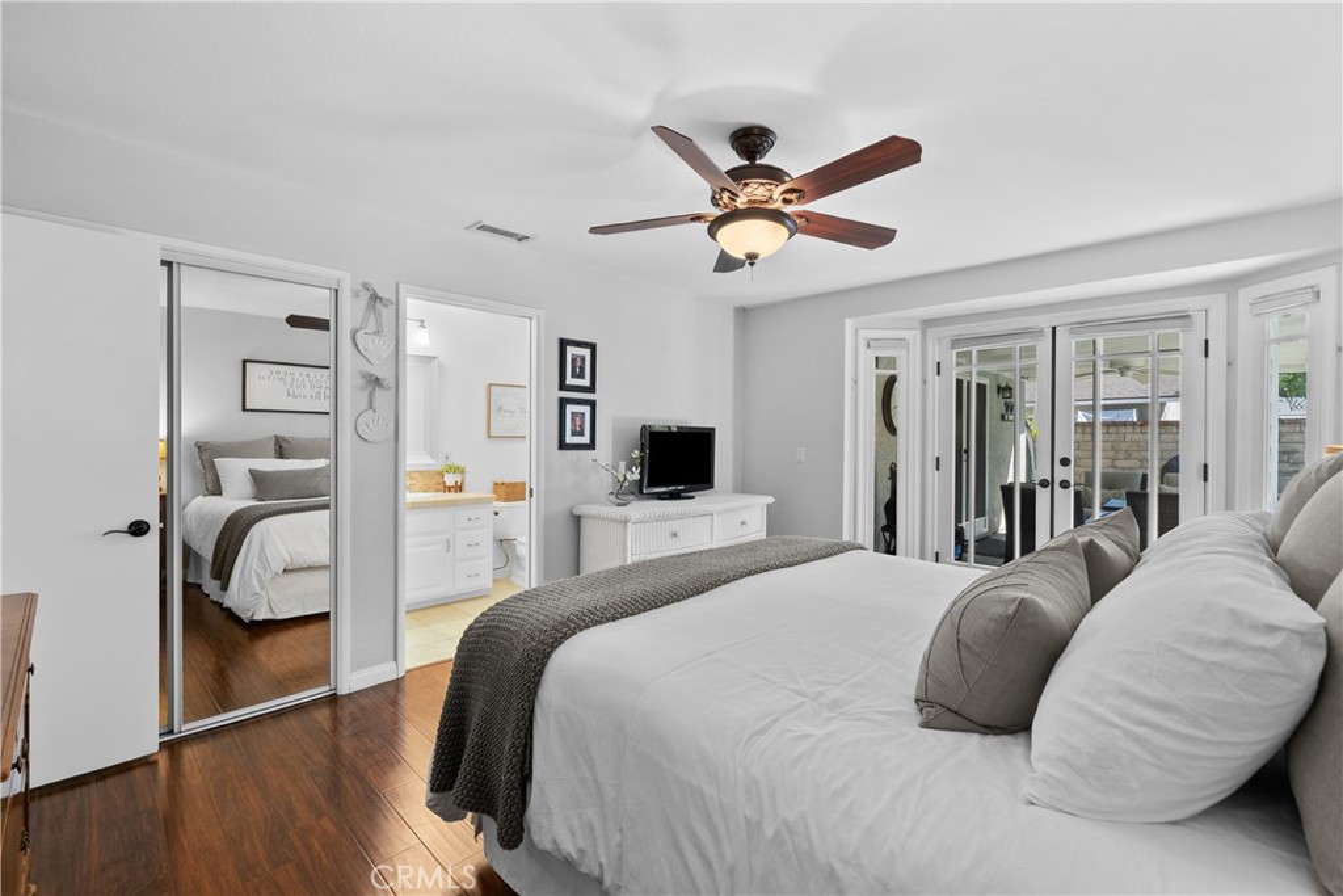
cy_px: 448
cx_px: 672
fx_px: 560
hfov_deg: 100.4
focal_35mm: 15
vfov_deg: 77.3
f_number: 10
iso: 125
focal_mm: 15
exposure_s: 2
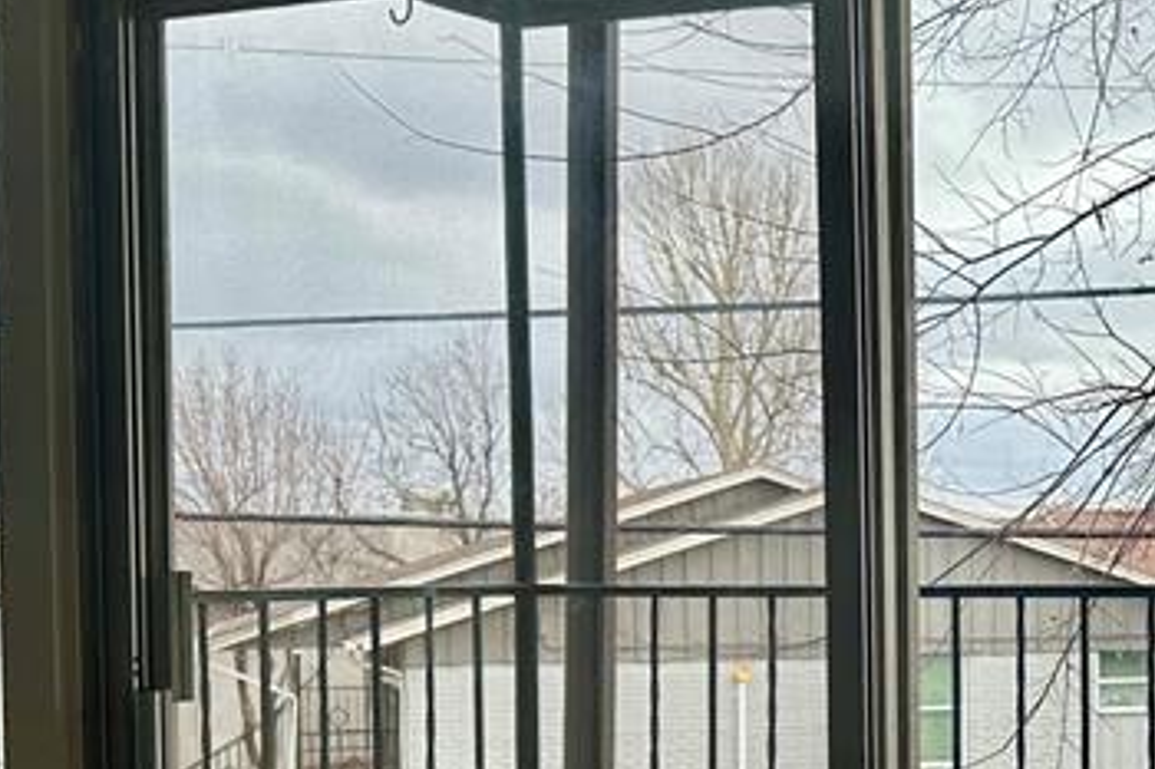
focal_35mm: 73
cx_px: 1333
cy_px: 630
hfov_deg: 25.3
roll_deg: +0.4
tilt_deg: -2.5
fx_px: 2341
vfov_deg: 18.5
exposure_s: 1/1241
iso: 80
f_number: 1.78
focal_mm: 6.86
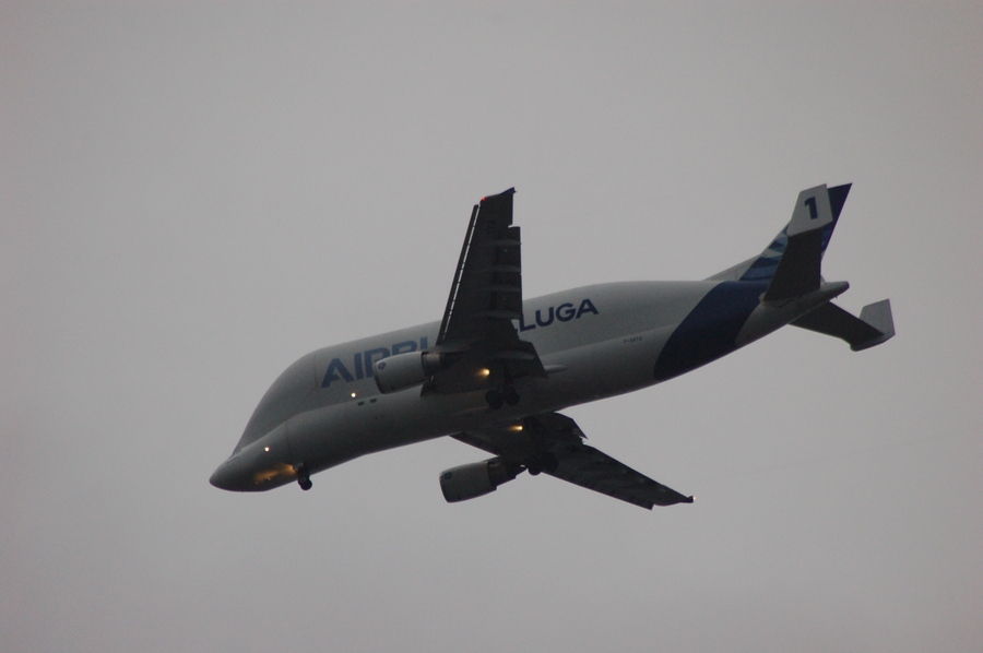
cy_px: 326
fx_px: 12274
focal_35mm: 450
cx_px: 492
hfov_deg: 4.6
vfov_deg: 3.0
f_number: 5.6
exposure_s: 1/500
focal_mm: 300
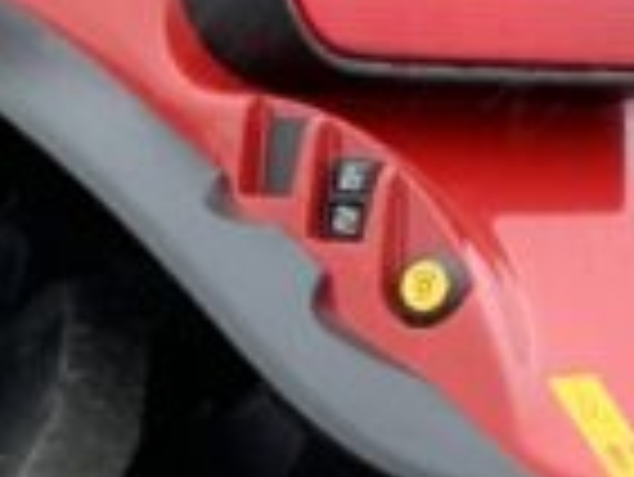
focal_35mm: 210
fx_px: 3849
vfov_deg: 6.4
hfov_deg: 9.4
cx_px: 571
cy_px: 1462
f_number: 1.8
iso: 32
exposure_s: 1/122
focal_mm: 3
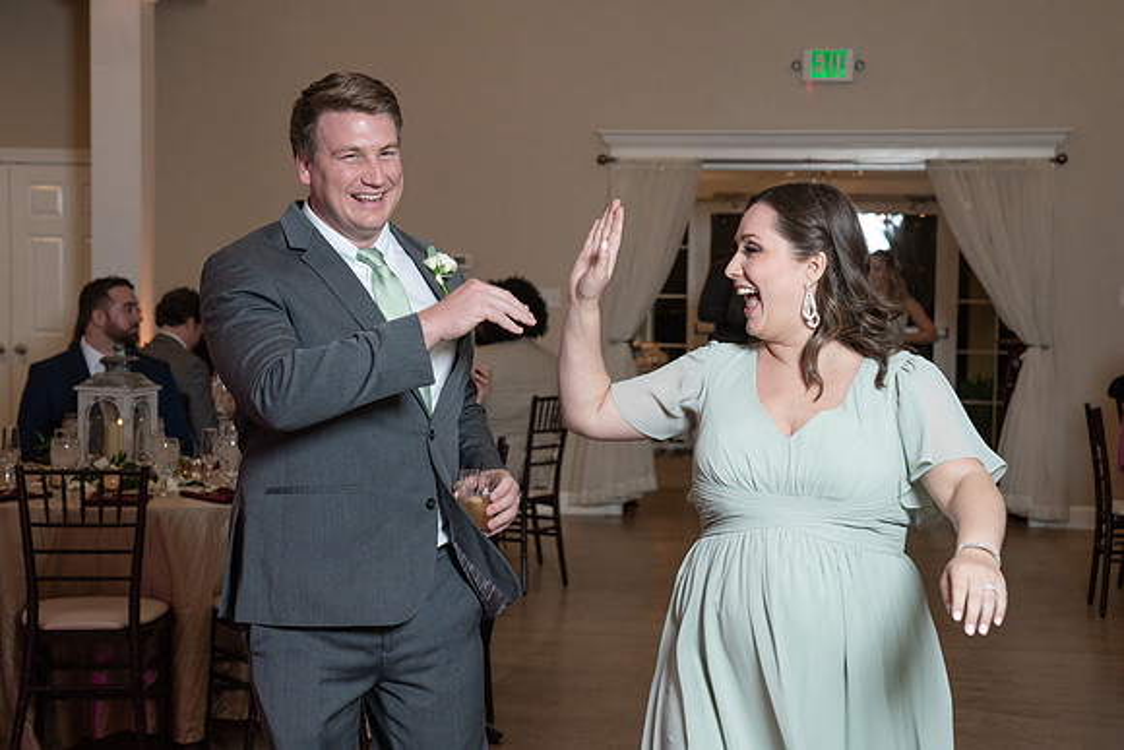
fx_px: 2326
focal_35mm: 74
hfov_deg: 27.2
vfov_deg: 18.3
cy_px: 389
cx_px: 582
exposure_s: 1/200
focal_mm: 70
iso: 2000
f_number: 5.6
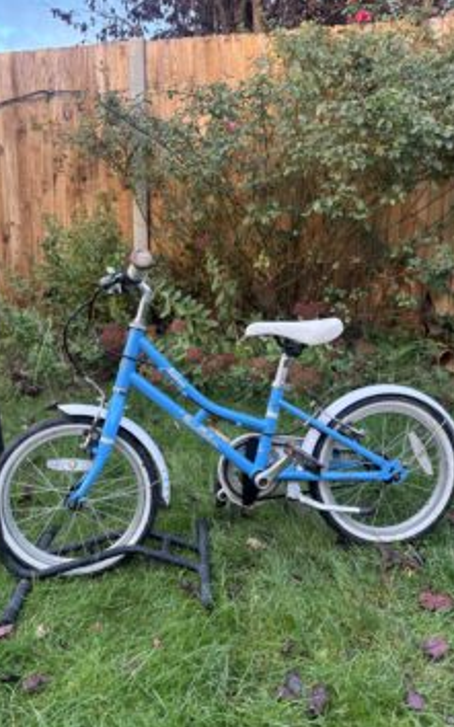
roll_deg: +0.0
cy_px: 361
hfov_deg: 44.5
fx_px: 555
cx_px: 216
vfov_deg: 66.5
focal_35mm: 28
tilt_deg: -9.2
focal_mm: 5.96
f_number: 1.6
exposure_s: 1/121
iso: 125
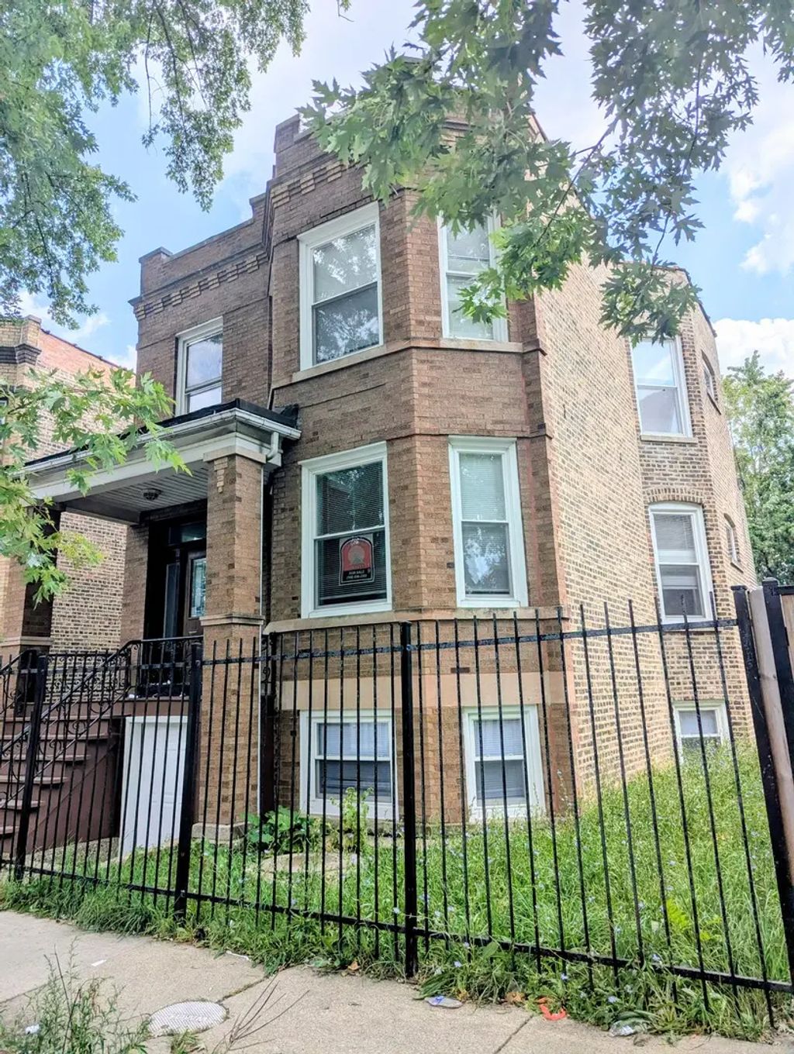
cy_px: 527
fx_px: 732
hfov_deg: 56.9
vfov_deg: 71.5
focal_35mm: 24
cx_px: 397
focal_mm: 6.81
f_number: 1.85
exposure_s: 1/2513
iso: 45
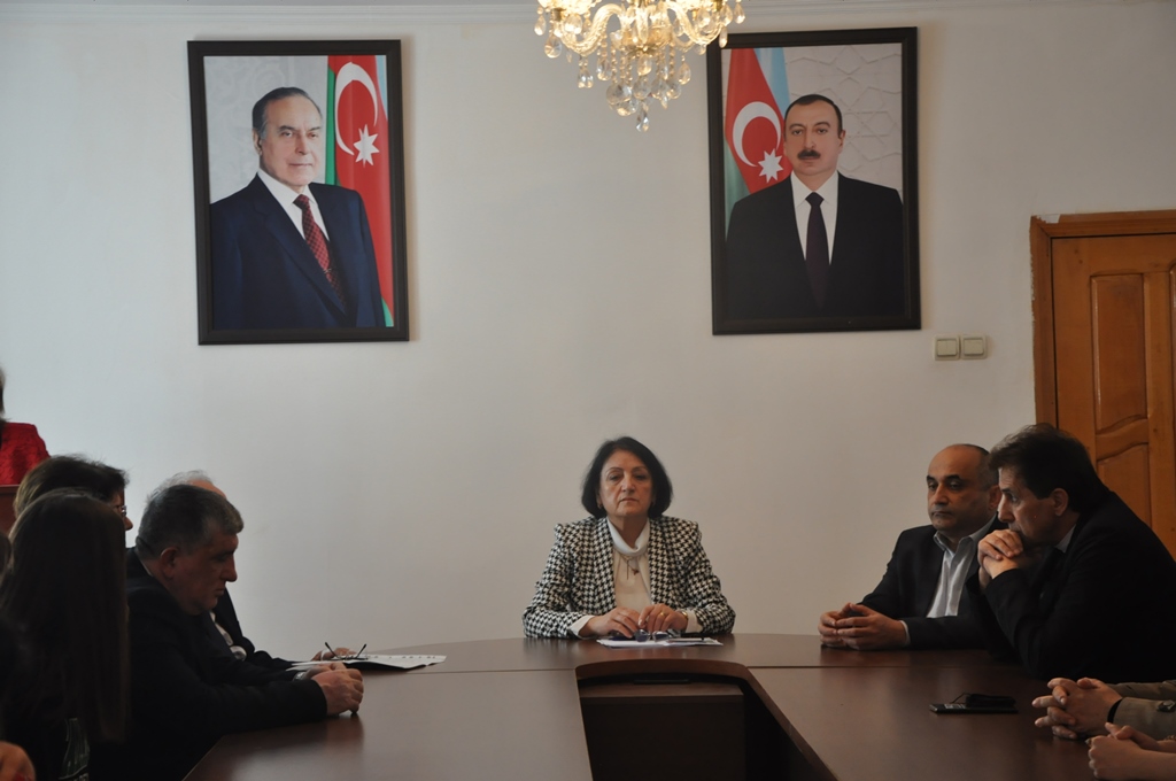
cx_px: 588
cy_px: 390
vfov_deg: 15.7
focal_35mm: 87
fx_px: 2838
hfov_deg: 23.4
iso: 800
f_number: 5
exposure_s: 1/40
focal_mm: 58
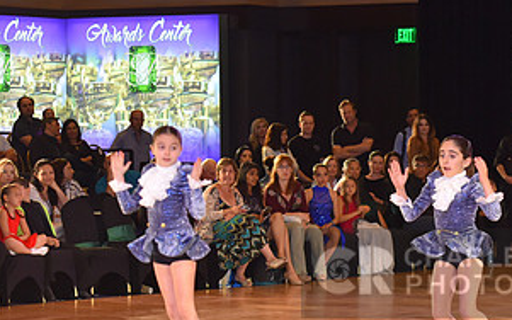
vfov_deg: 7.7
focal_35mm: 169
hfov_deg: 12.3
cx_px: 486
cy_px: 273
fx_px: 2358
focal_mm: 86
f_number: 4.5
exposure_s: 1/250
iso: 2000
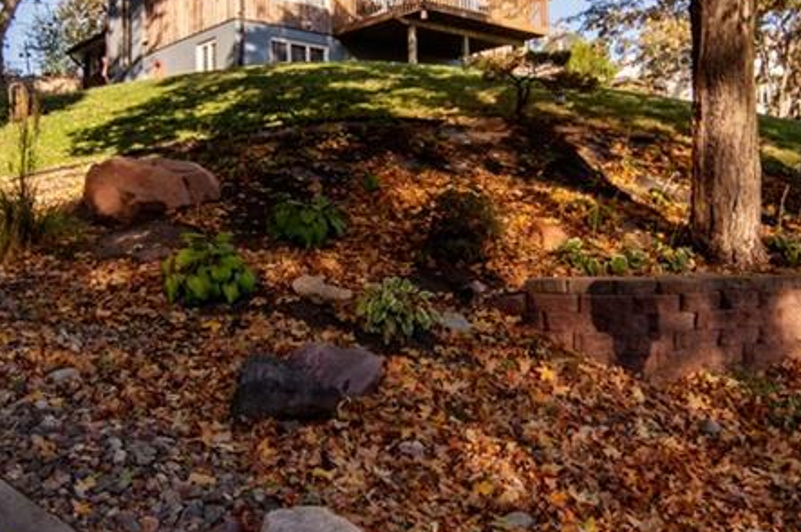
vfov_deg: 35.7
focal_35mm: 37
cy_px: 213
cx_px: 392
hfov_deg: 51.9
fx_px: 822
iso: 100
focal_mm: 16
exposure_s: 1/1000
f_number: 2.8
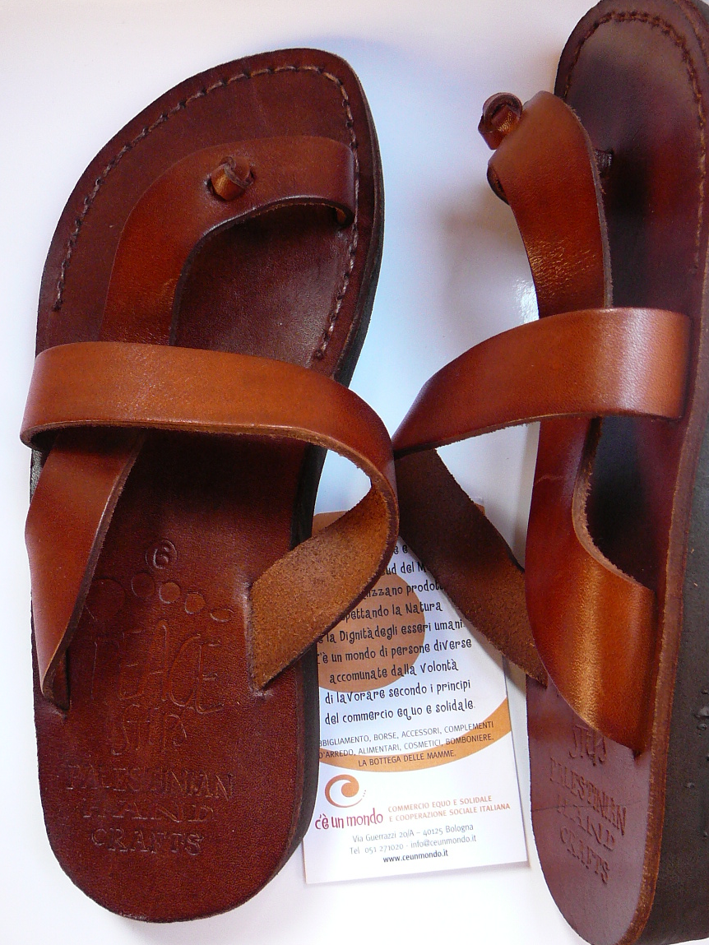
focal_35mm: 39
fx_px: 1065
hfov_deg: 36.8
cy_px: 485
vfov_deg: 47.9
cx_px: 394
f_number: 2.8
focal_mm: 5.2
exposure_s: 1/80
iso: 200
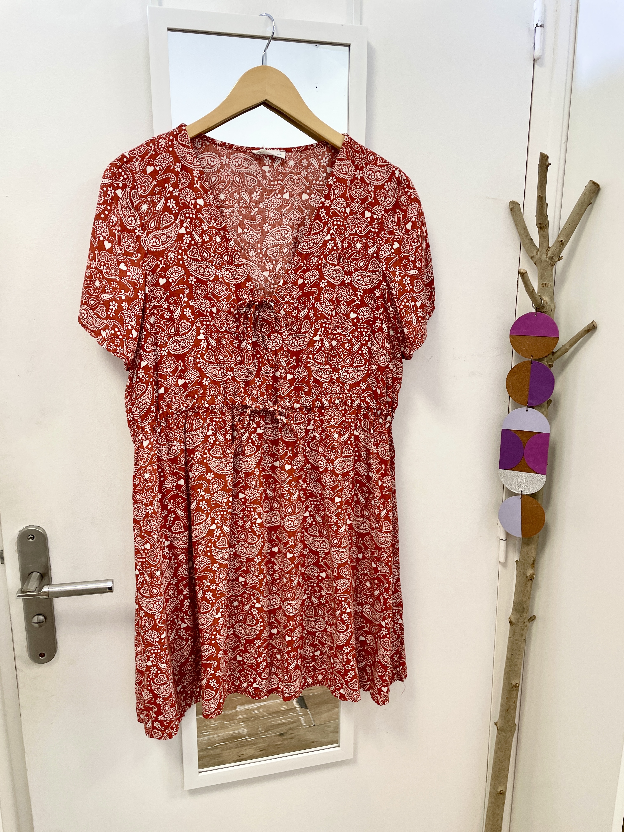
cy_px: 416
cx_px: 312
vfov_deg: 67.3
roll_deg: +0.8
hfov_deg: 53.1
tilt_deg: -11.6
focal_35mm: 26
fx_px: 625
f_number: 1.6
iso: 100
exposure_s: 1/100
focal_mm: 4.2
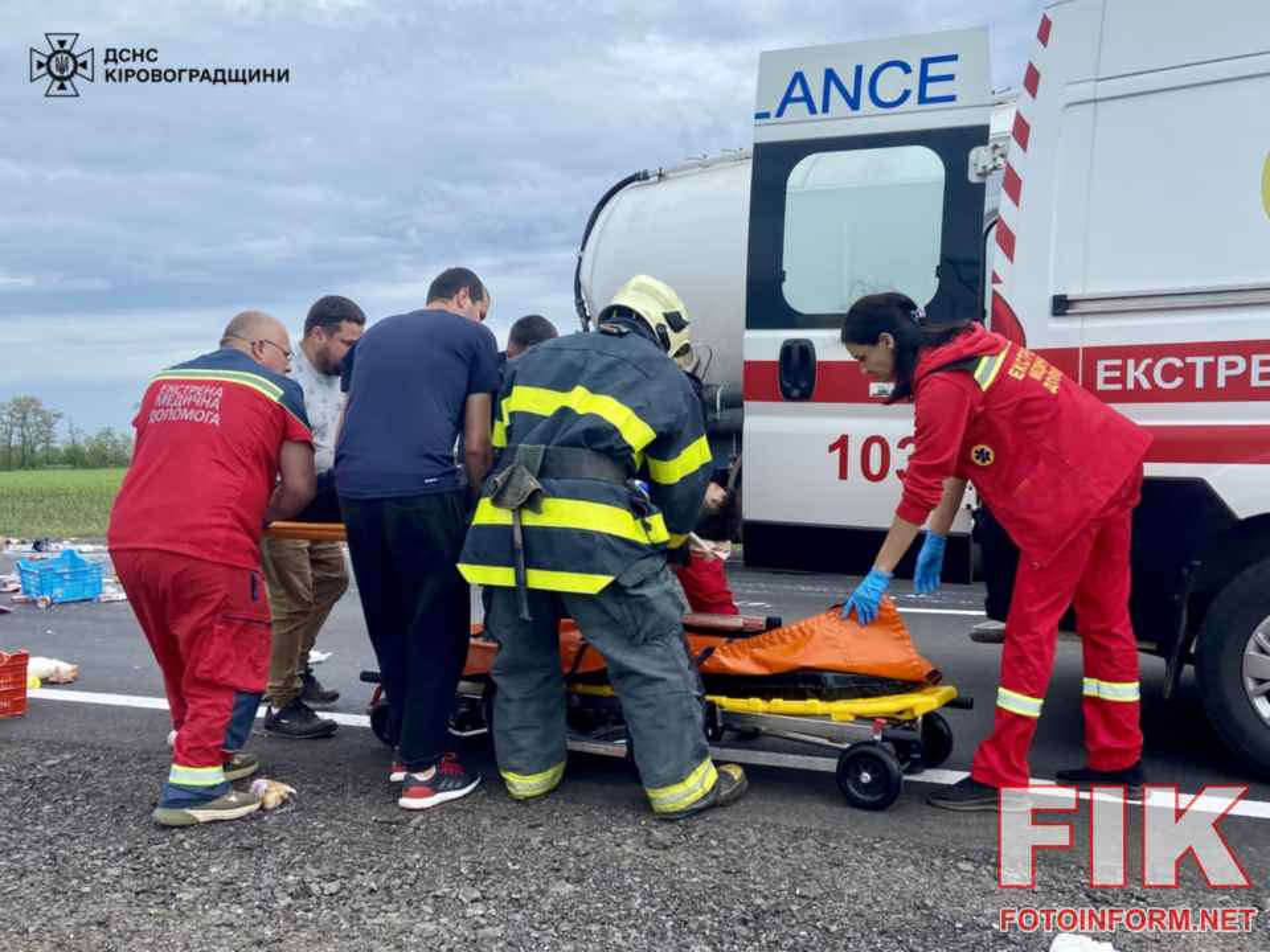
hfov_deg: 67.3
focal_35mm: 26
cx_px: 635
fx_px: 954
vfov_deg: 53.1
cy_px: 476
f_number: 1.8
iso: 32
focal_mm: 4.25
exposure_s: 1/2268
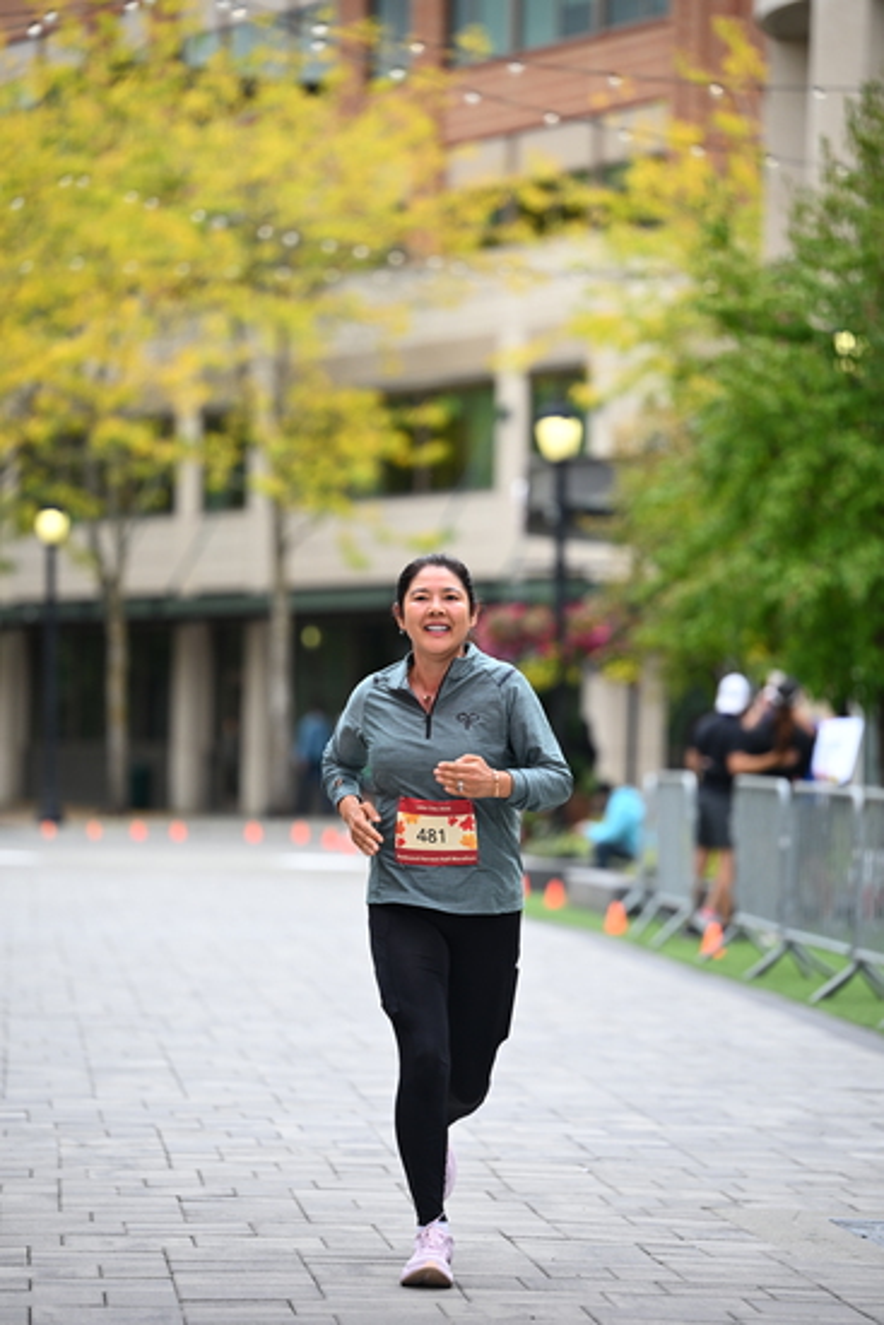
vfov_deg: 14.6
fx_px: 5153
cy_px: 662
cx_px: 442
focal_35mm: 140
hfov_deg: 9.8
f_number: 2.8
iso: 640
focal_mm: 140
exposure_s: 1/2000
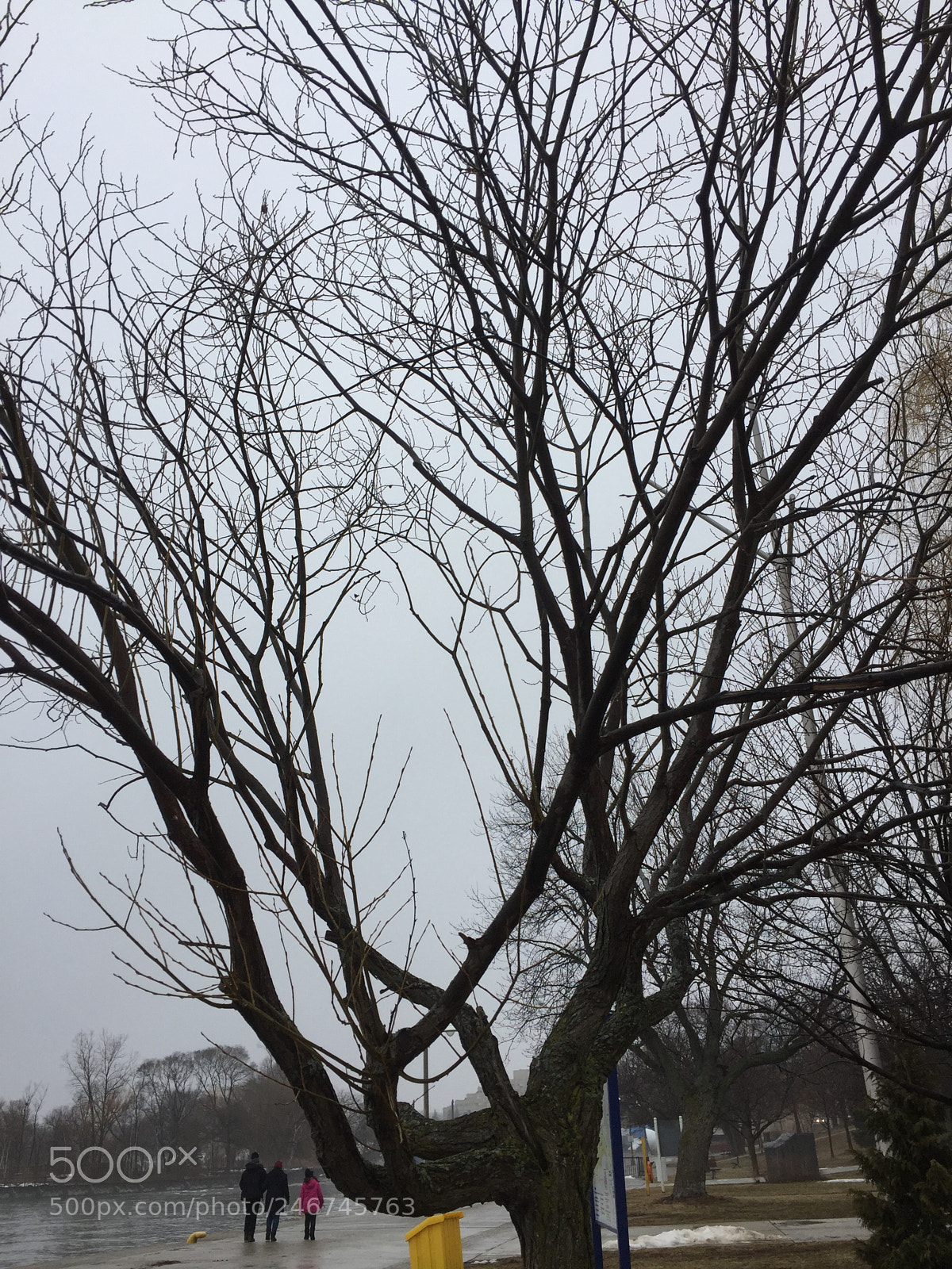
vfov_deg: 61.7
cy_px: 634
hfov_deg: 48.2
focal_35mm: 29
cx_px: 476
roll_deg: +1.0
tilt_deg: +26.3
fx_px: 1063
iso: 32
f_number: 2.2
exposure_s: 1/439
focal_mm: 4.15
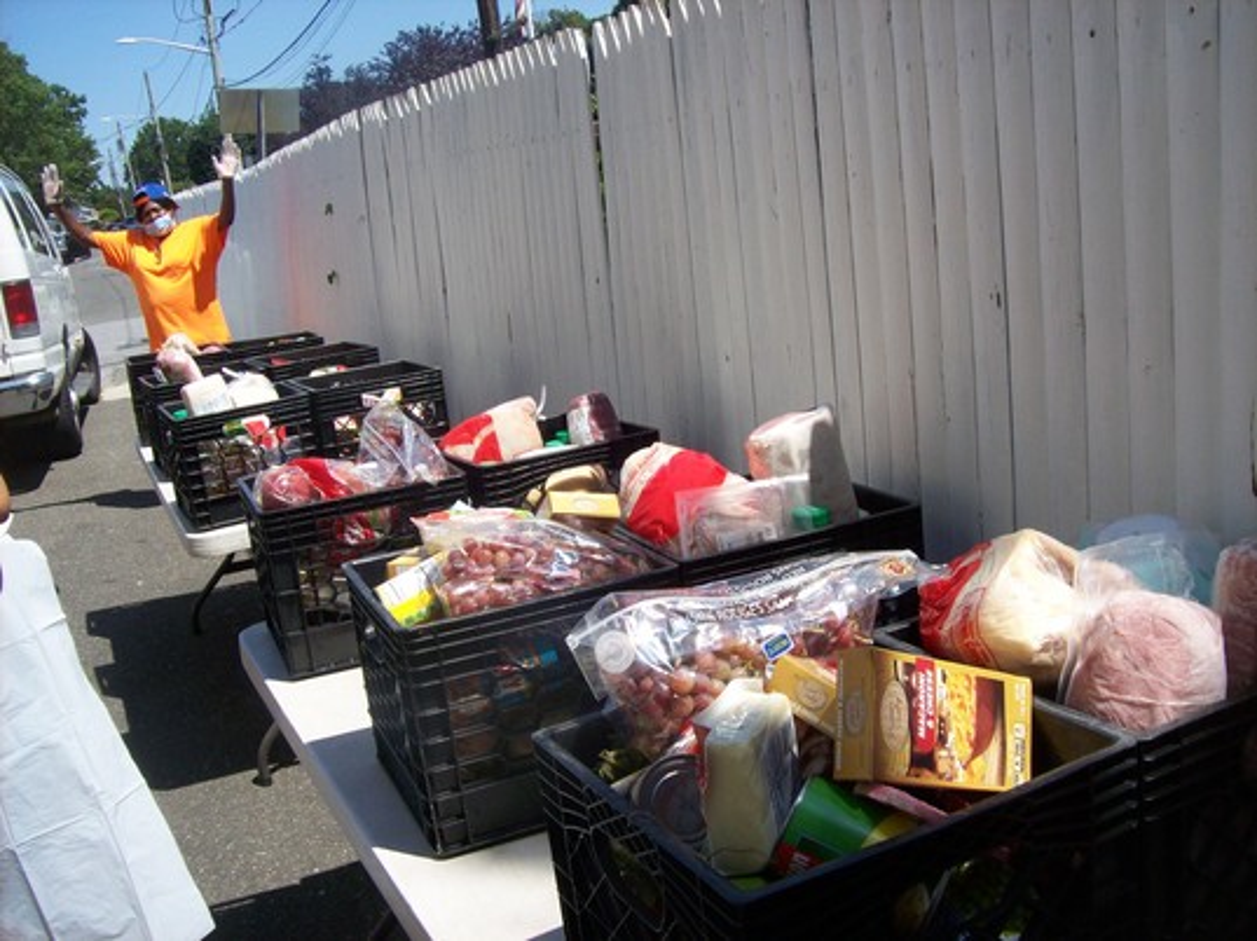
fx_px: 1306
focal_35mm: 36
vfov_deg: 39.6
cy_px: 470
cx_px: 628
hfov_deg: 51.4
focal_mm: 6
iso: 80
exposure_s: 1/459
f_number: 4.8
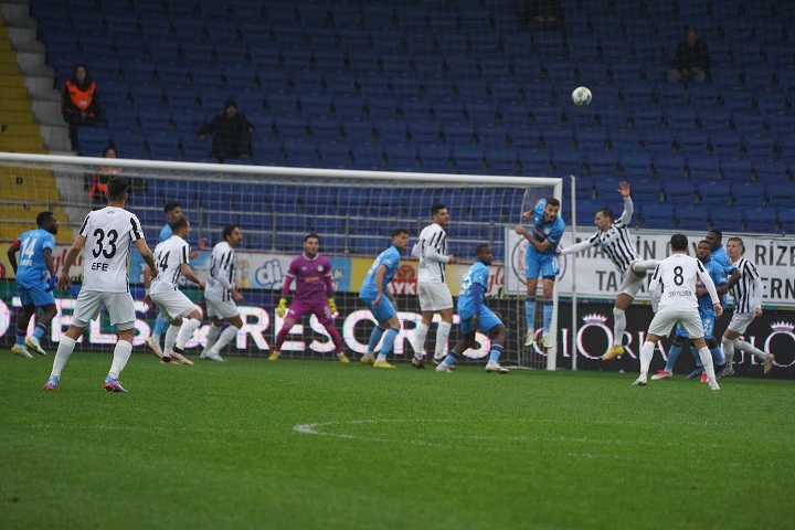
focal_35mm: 400
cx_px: 398
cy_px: 265
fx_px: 8833
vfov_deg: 3.4
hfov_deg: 5.2
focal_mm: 400
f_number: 5.6
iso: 3200
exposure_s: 1/2000
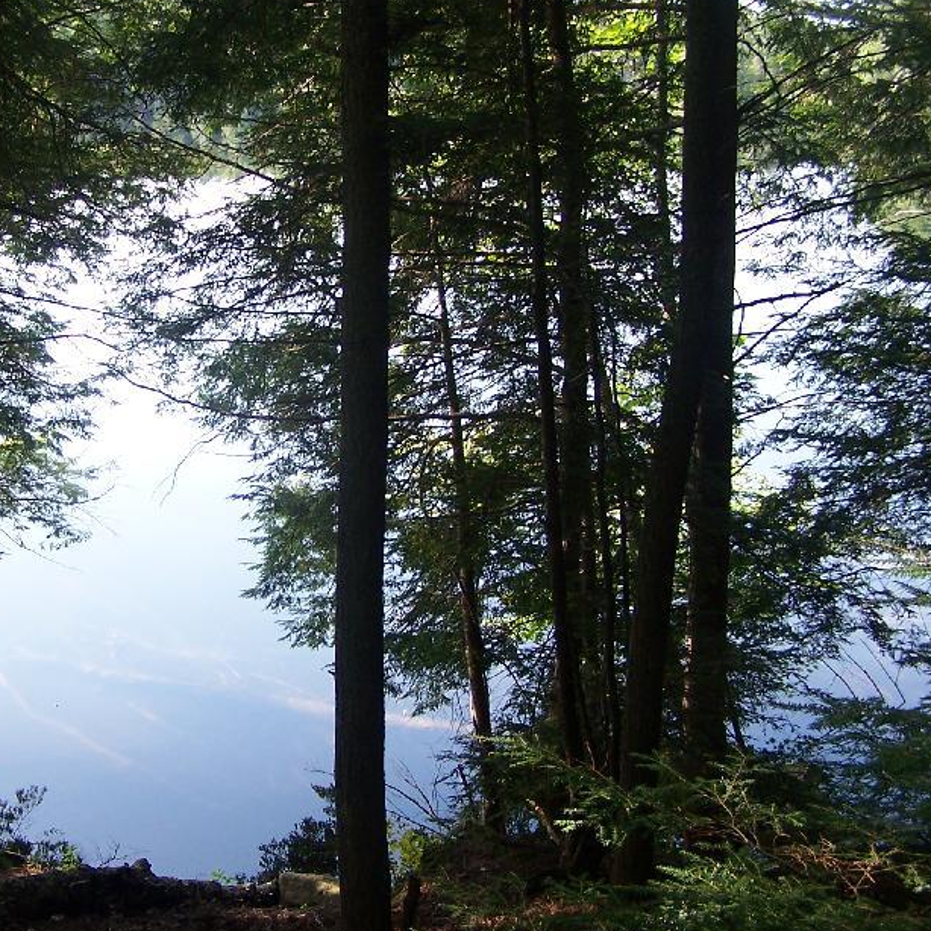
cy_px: 418
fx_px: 1704
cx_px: 274
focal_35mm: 56
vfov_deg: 30.5
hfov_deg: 30.2
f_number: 2.8
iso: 100
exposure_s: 1/200
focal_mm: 6.3
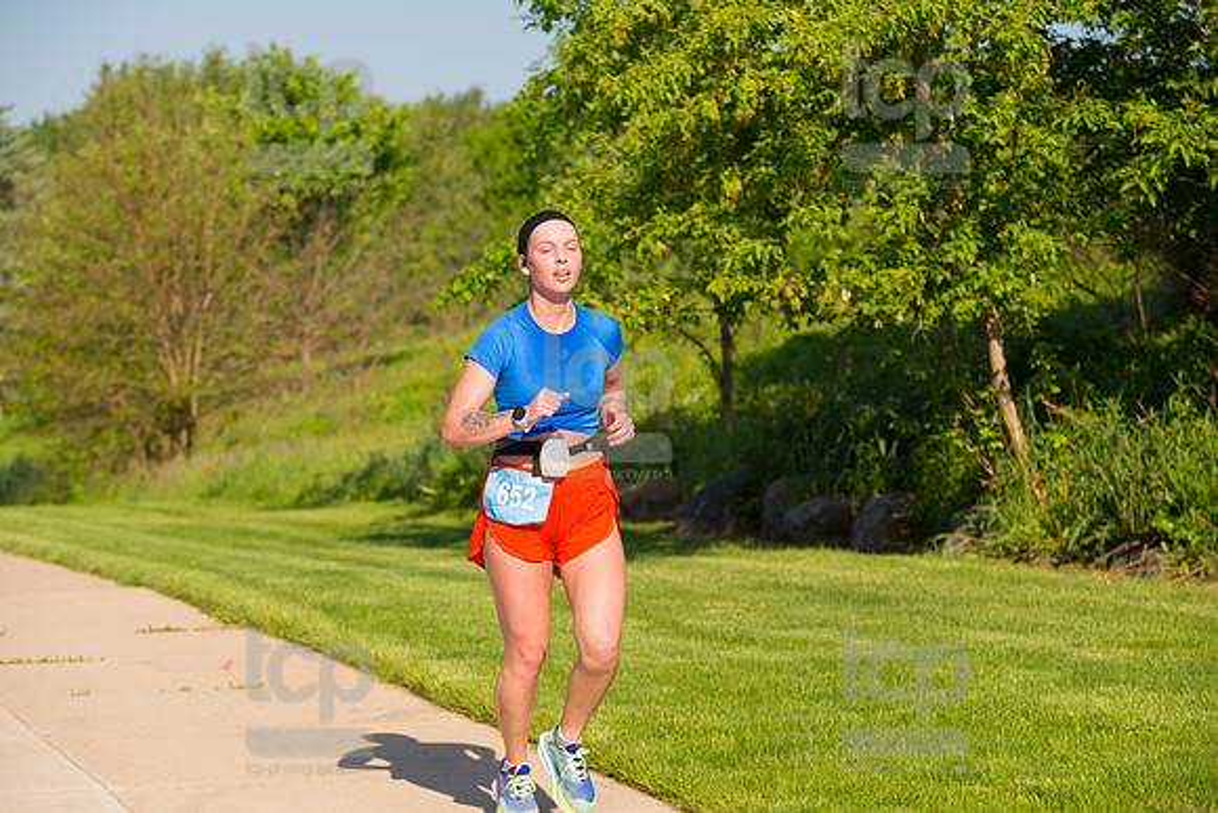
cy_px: 406
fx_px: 4061
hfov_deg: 17.1
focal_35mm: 120
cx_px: 609
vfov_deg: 11.4
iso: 400
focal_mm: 120
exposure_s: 1/2000
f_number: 5.6
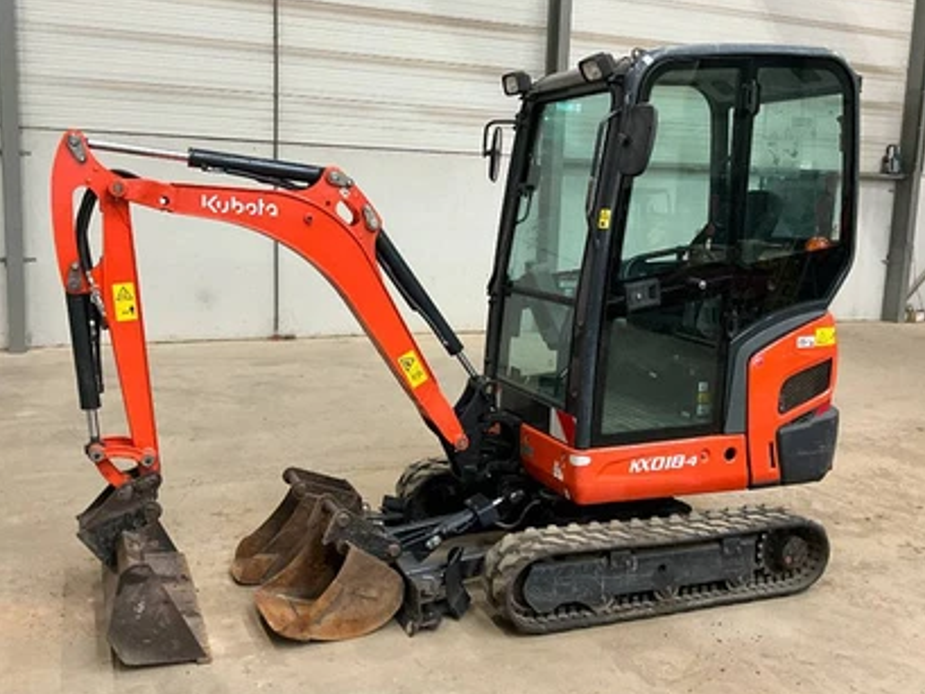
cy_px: 348
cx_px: 448
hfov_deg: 53.9
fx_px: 909
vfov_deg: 41.8
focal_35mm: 34
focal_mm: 3
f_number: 1.8
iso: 200
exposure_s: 1/60
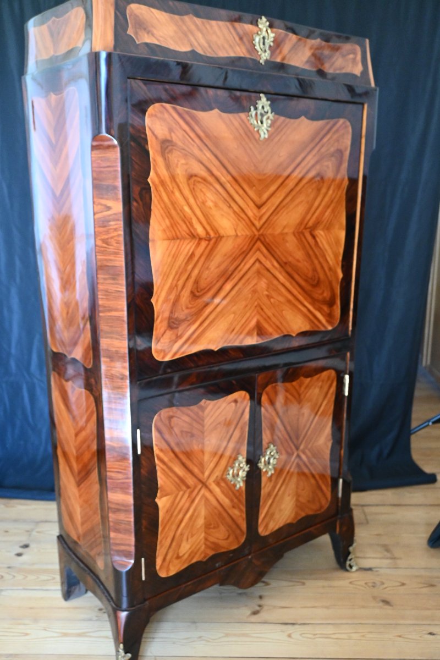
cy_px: 330
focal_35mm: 31
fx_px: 564
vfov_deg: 60.7
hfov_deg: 42.6
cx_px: 220
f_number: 3.8
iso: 3600
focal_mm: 20.5
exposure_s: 1/125
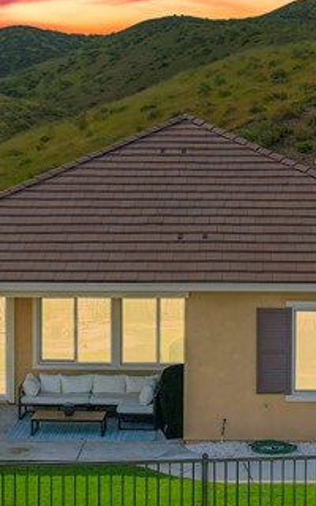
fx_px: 1047
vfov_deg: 27.0
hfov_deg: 17.2
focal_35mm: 76
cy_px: 188
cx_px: 150
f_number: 2.8
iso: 100
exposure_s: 1/125
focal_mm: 8.38
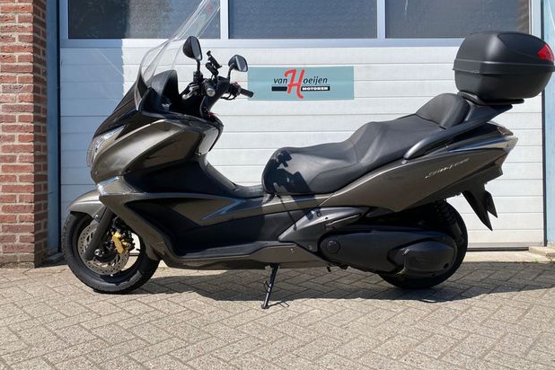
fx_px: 432
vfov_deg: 46.2
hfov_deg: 65.5
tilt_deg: -0.1
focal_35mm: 28
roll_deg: +0.8
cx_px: 279
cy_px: 155
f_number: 1.8
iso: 32
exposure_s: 1/2890
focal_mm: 4.25
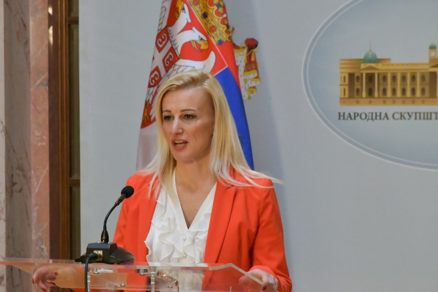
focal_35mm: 168
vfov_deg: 8.2
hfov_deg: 12.2
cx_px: 219
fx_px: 2044
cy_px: 146
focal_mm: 112
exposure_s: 1/100
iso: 18000
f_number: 13
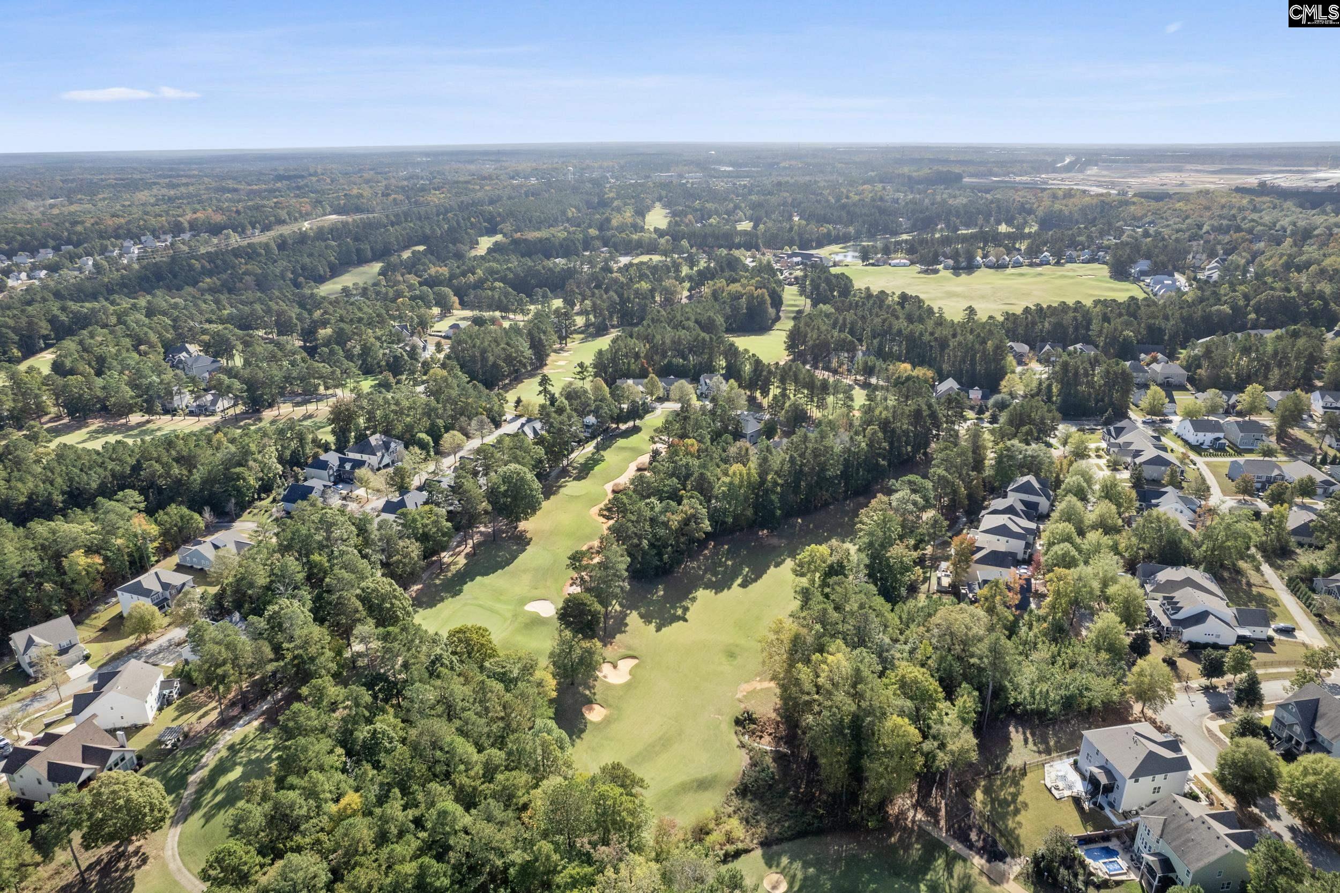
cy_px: 446
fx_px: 819
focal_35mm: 22
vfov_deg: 57.2
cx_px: 670
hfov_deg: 78.6
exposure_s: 1/1250
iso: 100
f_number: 2.8
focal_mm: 8.38
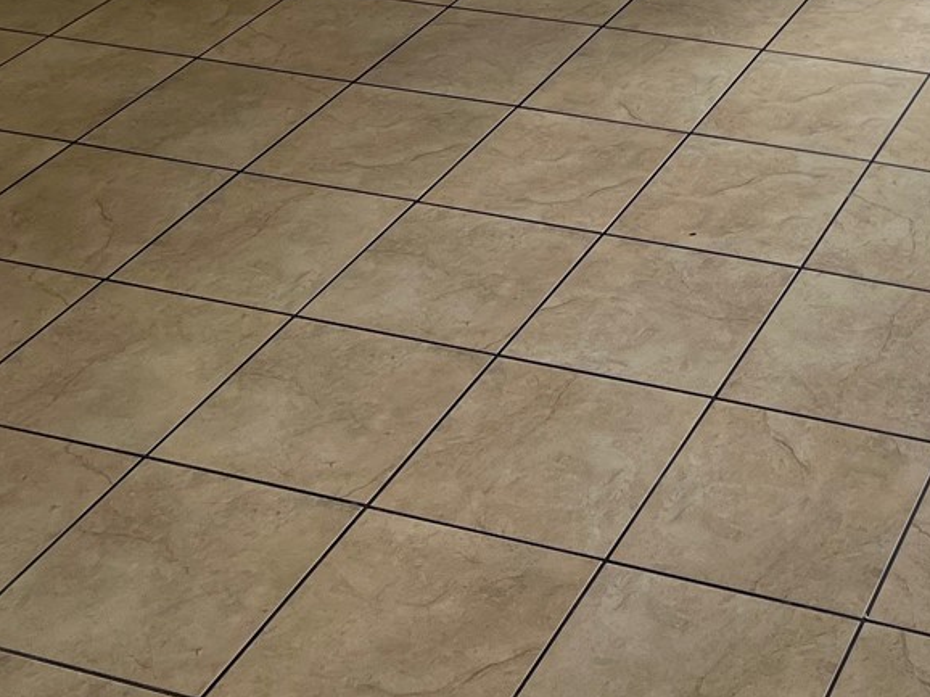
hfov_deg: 25.7
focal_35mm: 72
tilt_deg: -20.3
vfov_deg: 19.0
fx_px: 1934
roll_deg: +1.1
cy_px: -188
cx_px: 924
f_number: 1.5
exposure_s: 1/374
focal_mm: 5.7
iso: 50
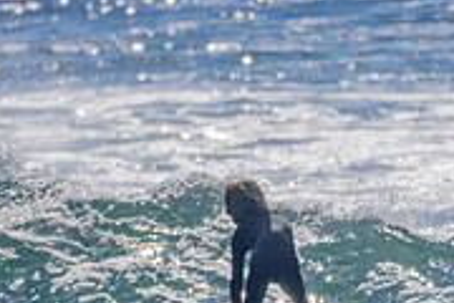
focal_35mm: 1969
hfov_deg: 1.0
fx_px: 24829
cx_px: 221
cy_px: 407
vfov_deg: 0.7
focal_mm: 500
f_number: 5.6
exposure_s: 1/2000
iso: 90
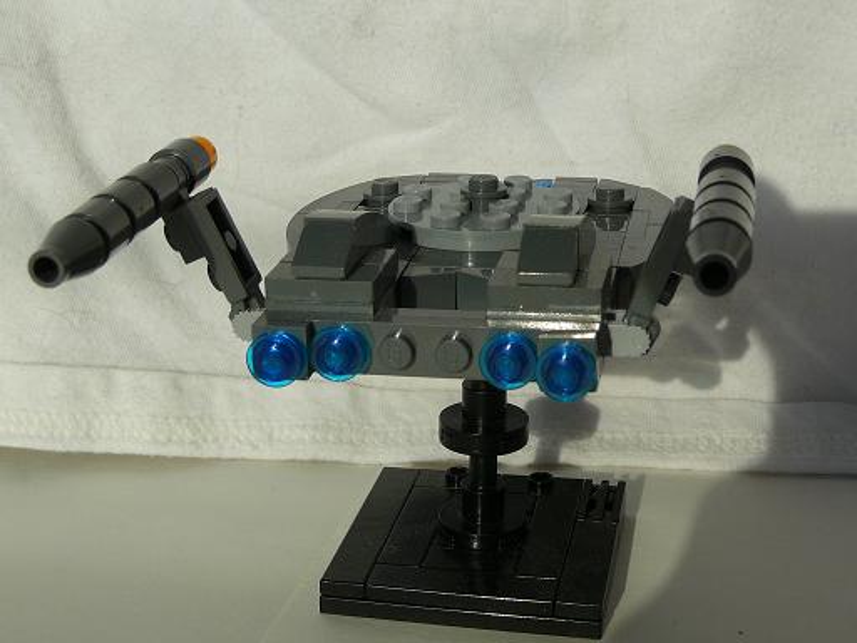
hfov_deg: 31.7
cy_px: 322
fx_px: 1510
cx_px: 428
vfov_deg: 24.0
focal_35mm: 61
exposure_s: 1/320
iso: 80
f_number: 5.6
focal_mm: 9.1
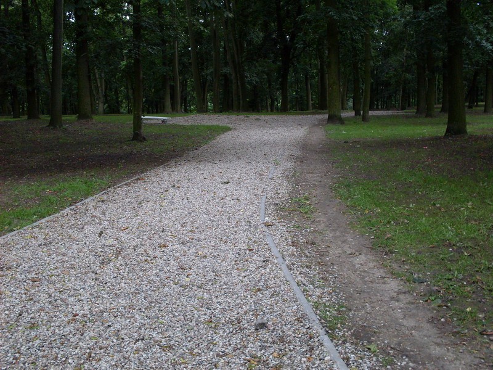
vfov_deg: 29.7
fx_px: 698
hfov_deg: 38.9
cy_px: 185
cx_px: 246
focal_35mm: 49
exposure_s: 1/45
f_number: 3.1
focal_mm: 8.1
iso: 120
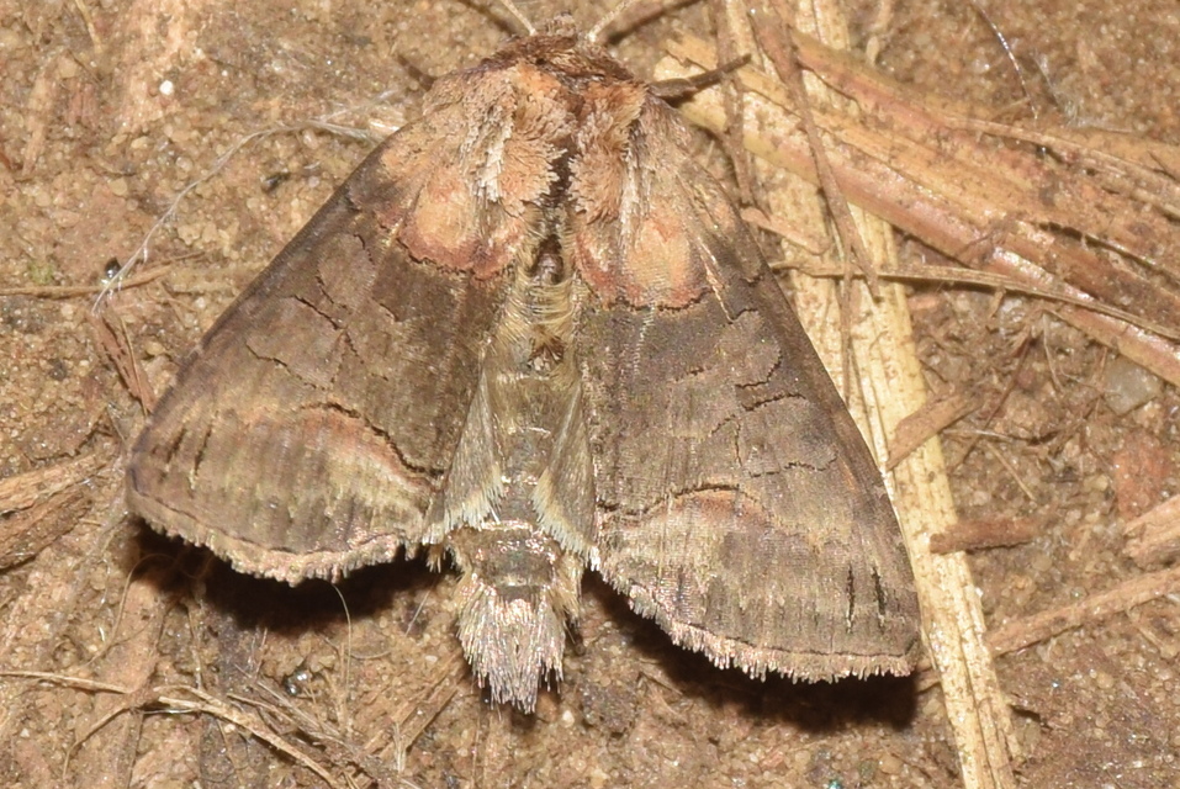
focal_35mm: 210
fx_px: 6889
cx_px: 590
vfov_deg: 6.6
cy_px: 394
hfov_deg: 9.8
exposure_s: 1/160
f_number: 13
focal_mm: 140
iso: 100
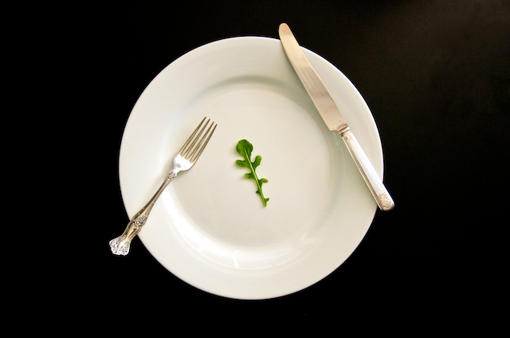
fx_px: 679
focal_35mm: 48
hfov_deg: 41.2
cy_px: 169
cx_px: 255
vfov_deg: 28.0
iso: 800
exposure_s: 1/250
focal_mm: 32
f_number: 4
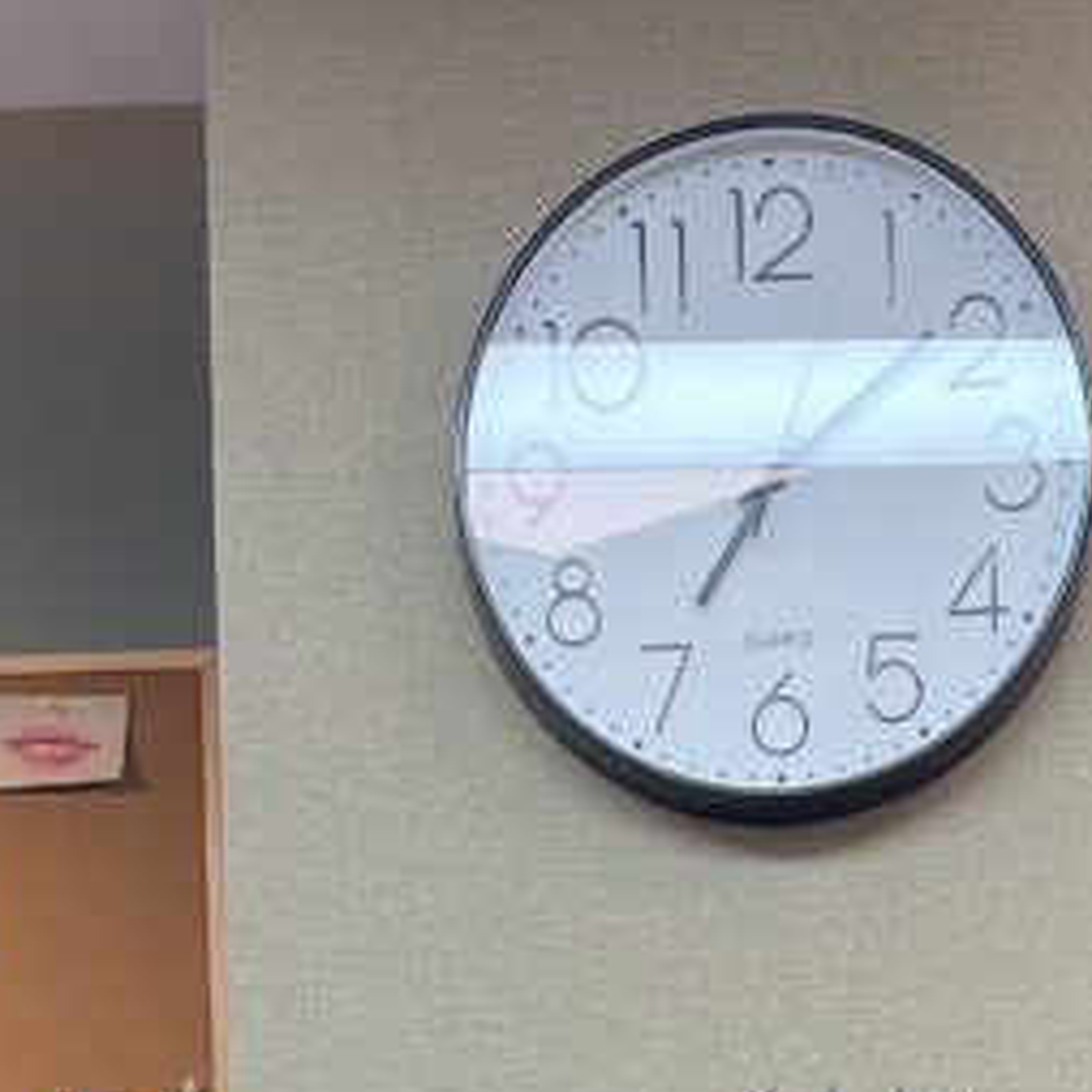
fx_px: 3105
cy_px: 2068
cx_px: 671
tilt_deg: -5.8
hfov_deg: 19.9
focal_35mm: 87
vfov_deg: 16.2
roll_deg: +0.0
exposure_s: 1/100
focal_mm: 5.1
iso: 80
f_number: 1.6
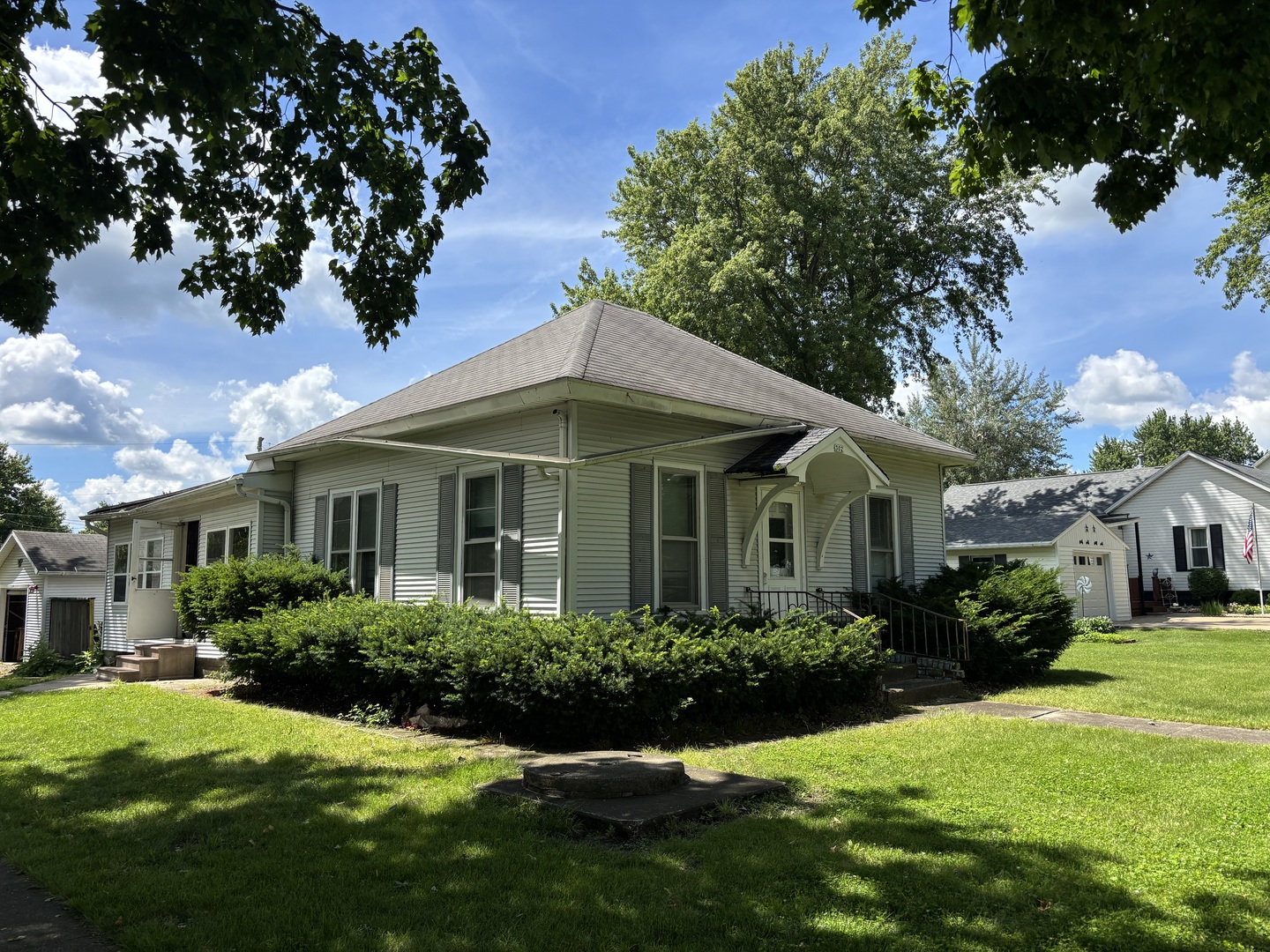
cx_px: 635
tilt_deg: +6.5
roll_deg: +0.5
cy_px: 476
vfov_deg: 53.1
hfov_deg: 67.3
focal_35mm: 26
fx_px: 954
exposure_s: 1/2193
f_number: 1.6
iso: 50
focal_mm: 5.96
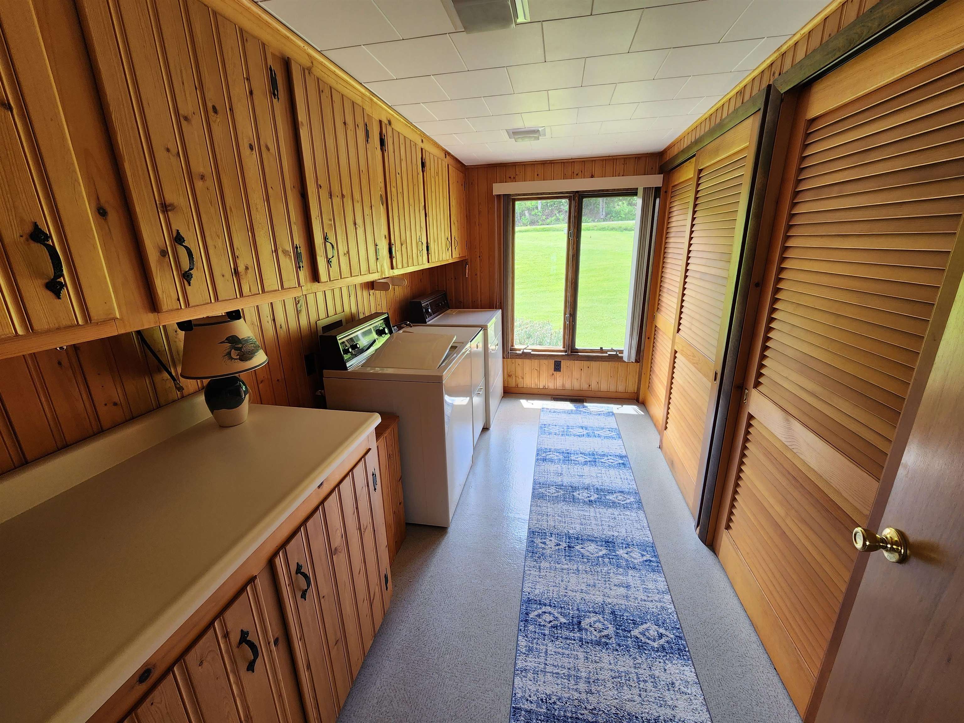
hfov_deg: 106.2
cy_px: 362
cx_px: 482
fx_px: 362
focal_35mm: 13
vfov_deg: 89.9
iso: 80
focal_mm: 2.2
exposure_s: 1/60
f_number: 2.2
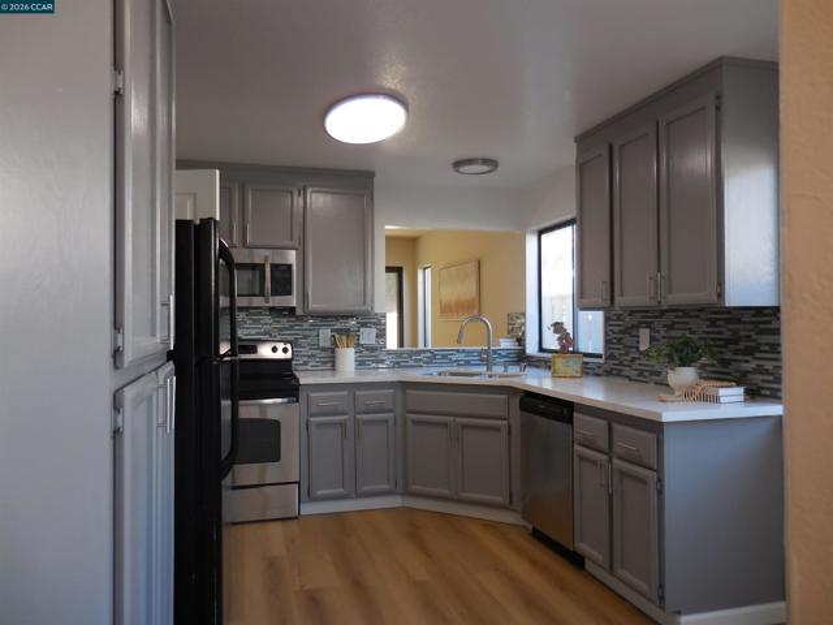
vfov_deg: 54.9
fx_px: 602
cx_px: 416
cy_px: 312
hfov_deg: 69.4
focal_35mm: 25
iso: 125
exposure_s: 1/60
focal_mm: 4.5
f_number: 3.3
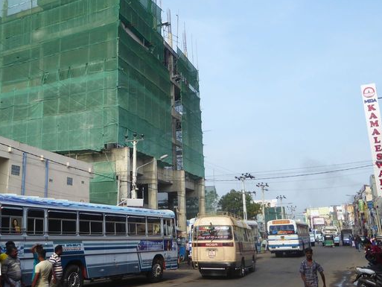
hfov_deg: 47.1
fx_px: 430
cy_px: 137
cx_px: 127
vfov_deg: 36.8
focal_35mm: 39
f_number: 3.3
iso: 80
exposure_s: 1/500
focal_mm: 4.3
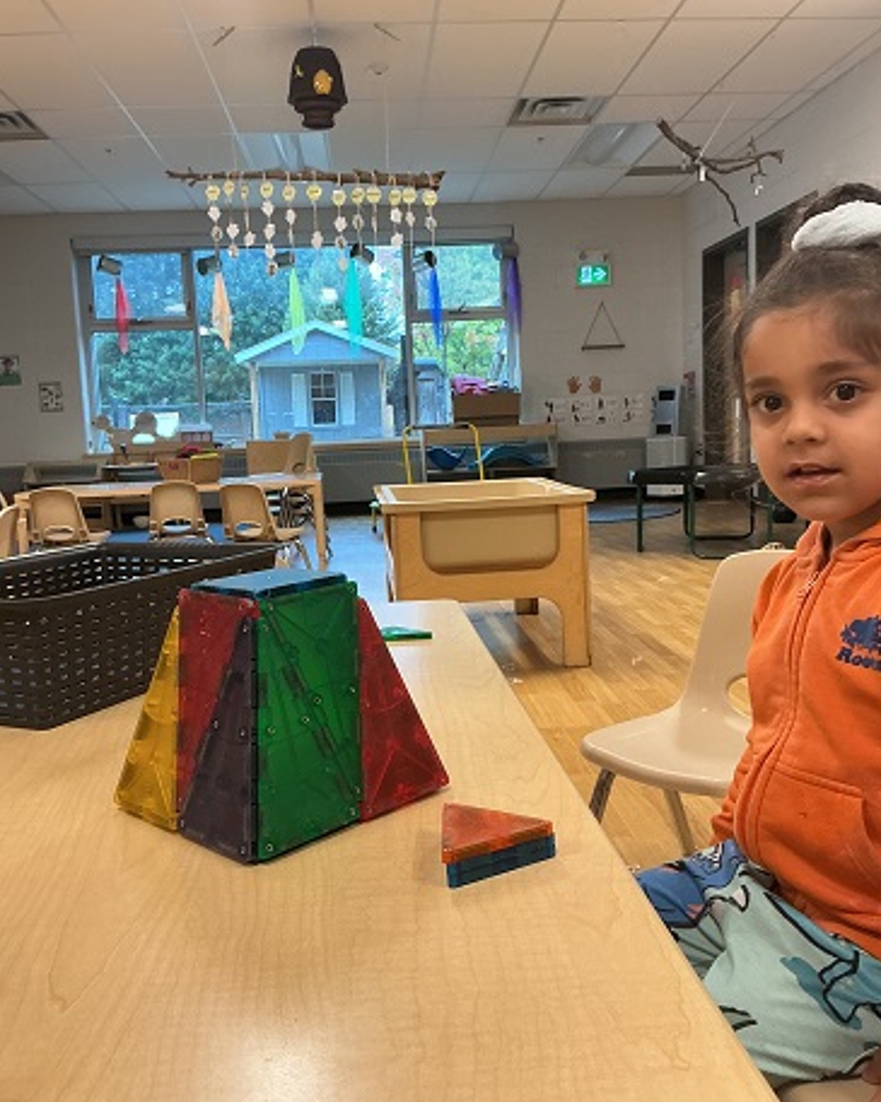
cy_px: 533
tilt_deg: -6.3
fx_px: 1011
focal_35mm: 31
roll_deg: +1.9
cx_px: 440
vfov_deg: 57.2
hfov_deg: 47.1
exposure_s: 1/50
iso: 100
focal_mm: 3
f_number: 1.8
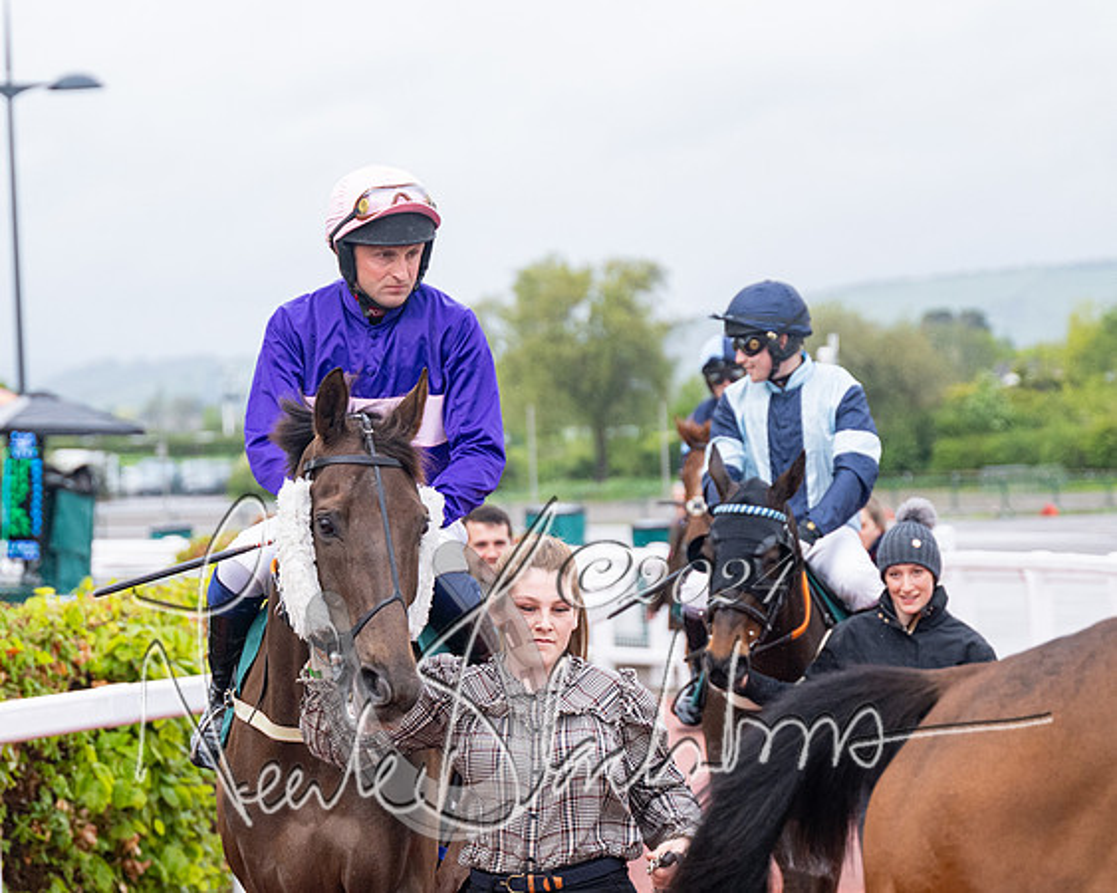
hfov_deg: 11.6
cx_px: 452
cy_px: 446
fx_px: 5473
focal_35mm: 166
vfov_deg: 9.3
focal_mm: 98
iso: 800
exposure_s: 1/1600
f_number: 4
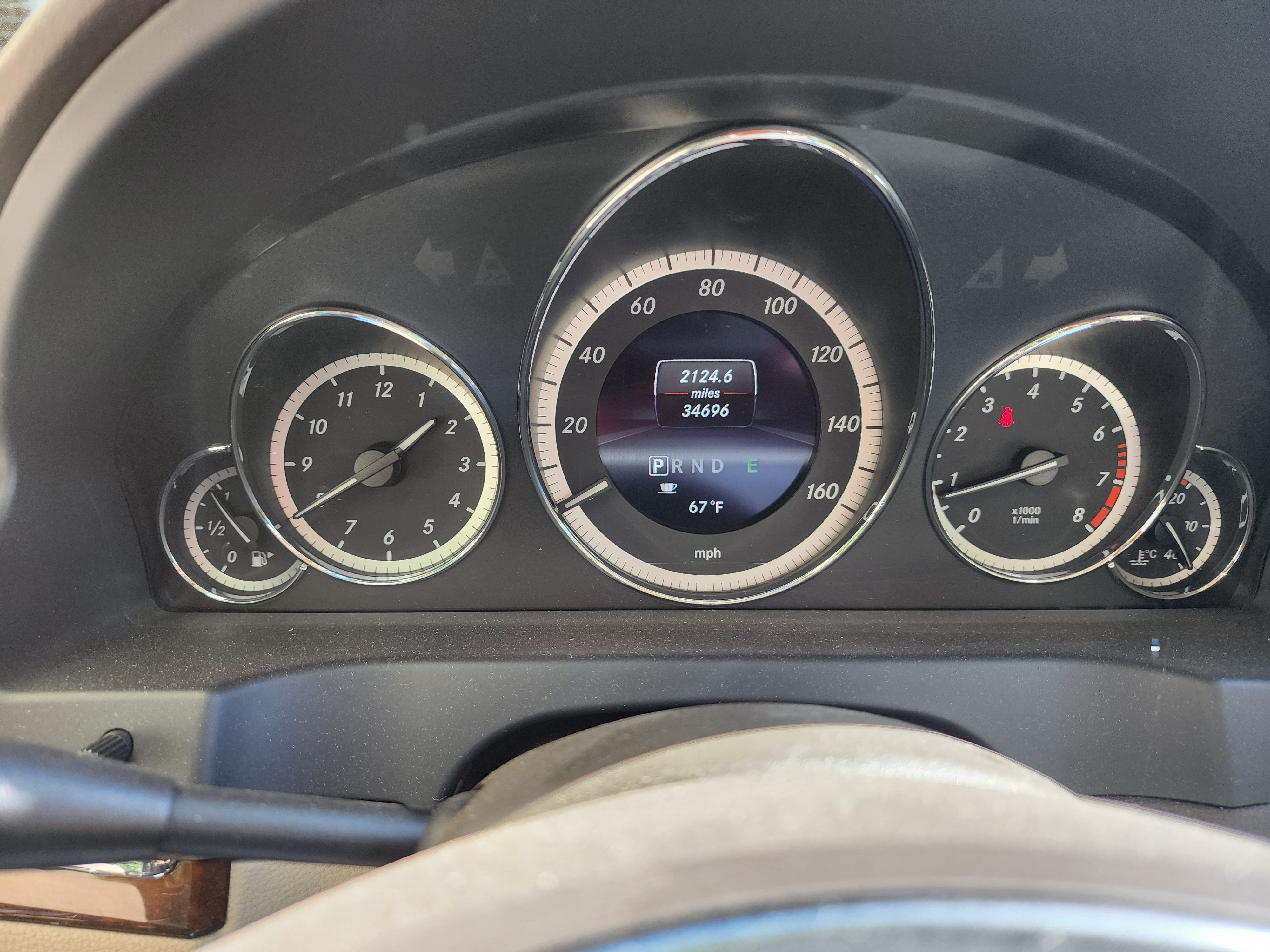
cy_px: 476
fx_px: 844
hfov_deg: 73.9
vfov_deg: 58.9
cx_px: 635
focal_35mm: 23
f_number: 1.8
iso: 125
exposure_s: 1/180
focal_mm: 6.4
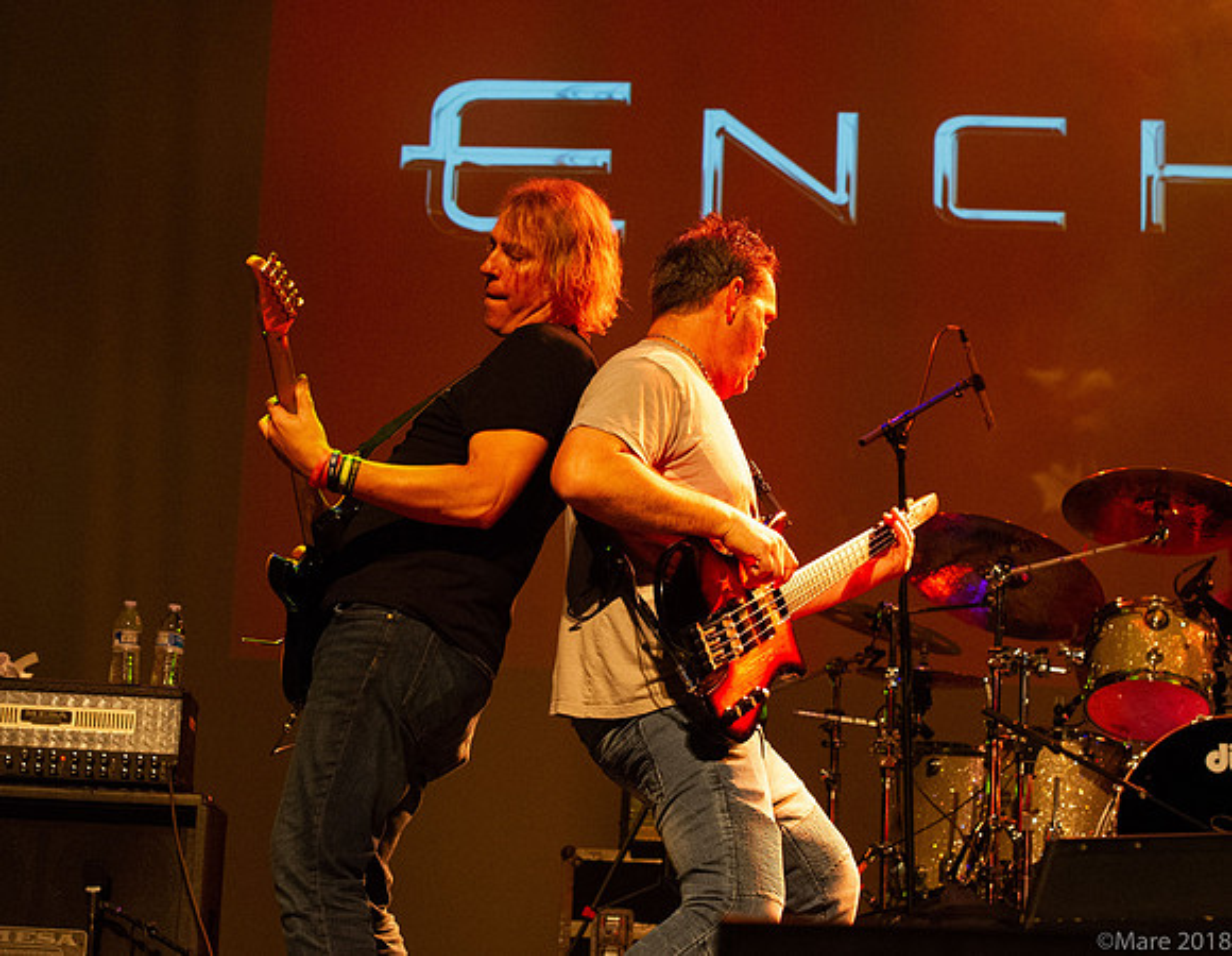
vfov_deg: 17.8
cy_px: 470
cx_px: 505
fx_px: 3046
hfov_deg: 22.8
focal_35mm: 85
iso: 8000
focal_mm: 70
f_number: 6.3
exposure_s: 1/125
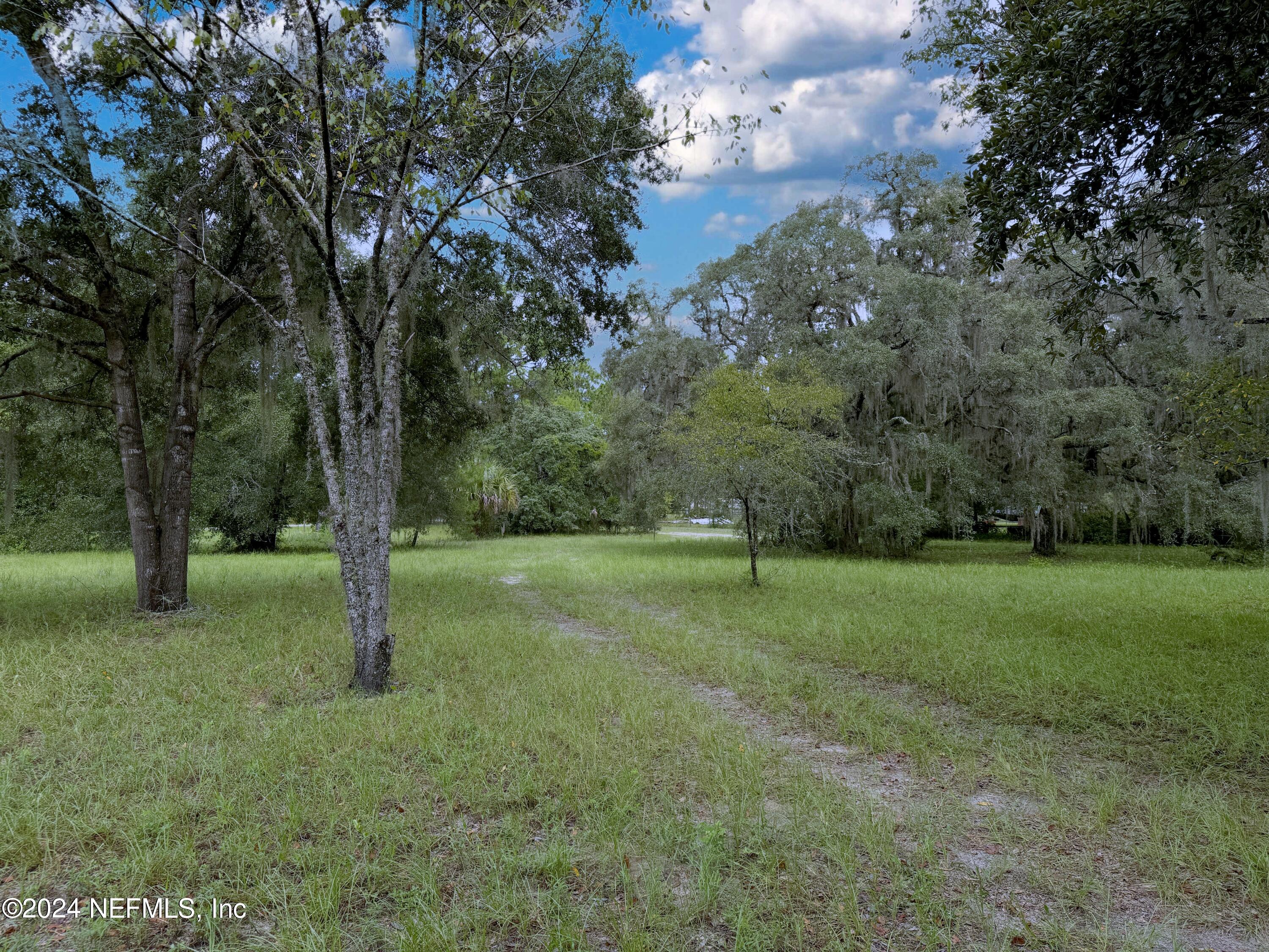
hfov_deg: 71.6
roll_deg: -0.5
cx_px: 634
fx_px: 880
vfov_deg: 56.8
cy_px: 476
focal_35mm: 24
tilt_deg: +1.7
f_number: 1.78
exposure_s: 1/2710
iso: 80
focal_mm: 6.76
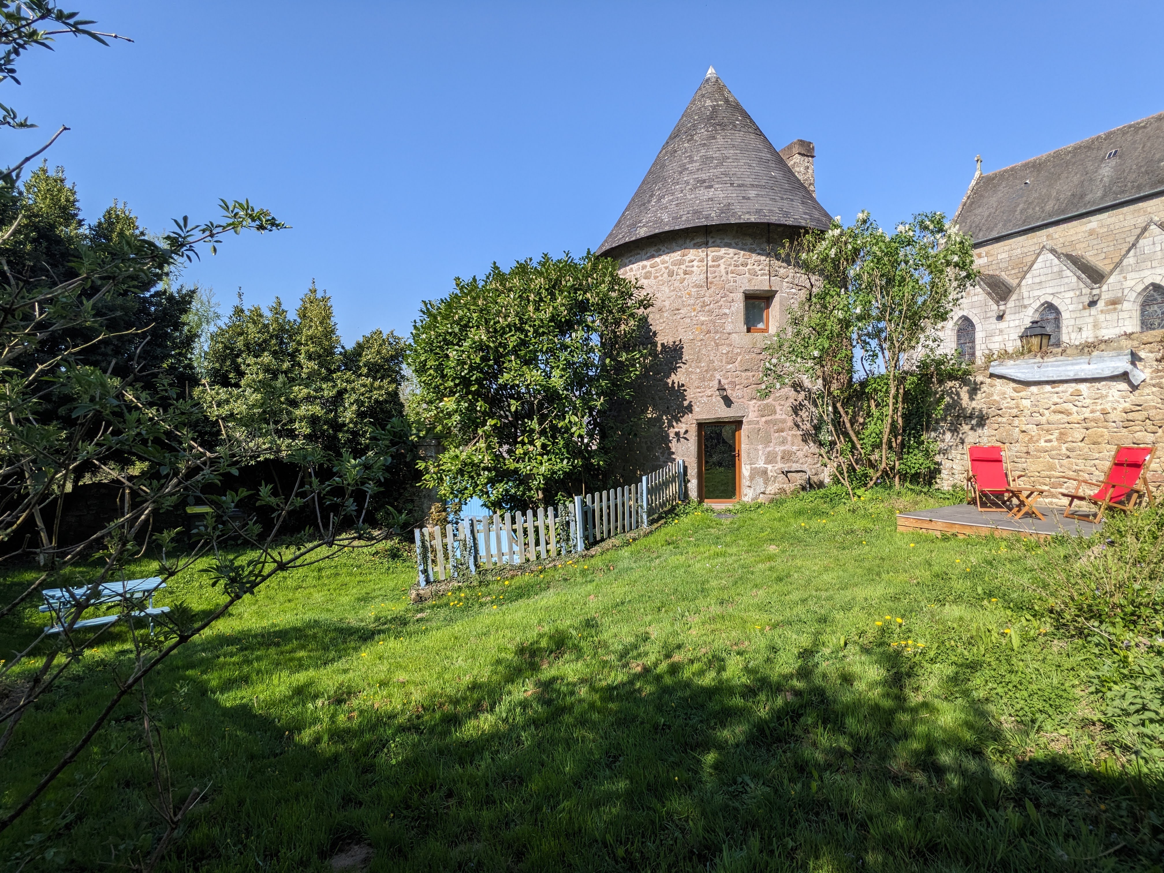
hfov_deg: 94.5
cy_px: 436
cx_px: 582
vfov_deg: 78.1
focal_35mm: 16
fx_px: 538
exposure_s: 1/790
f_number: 2.2
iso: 35
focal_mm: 2.22
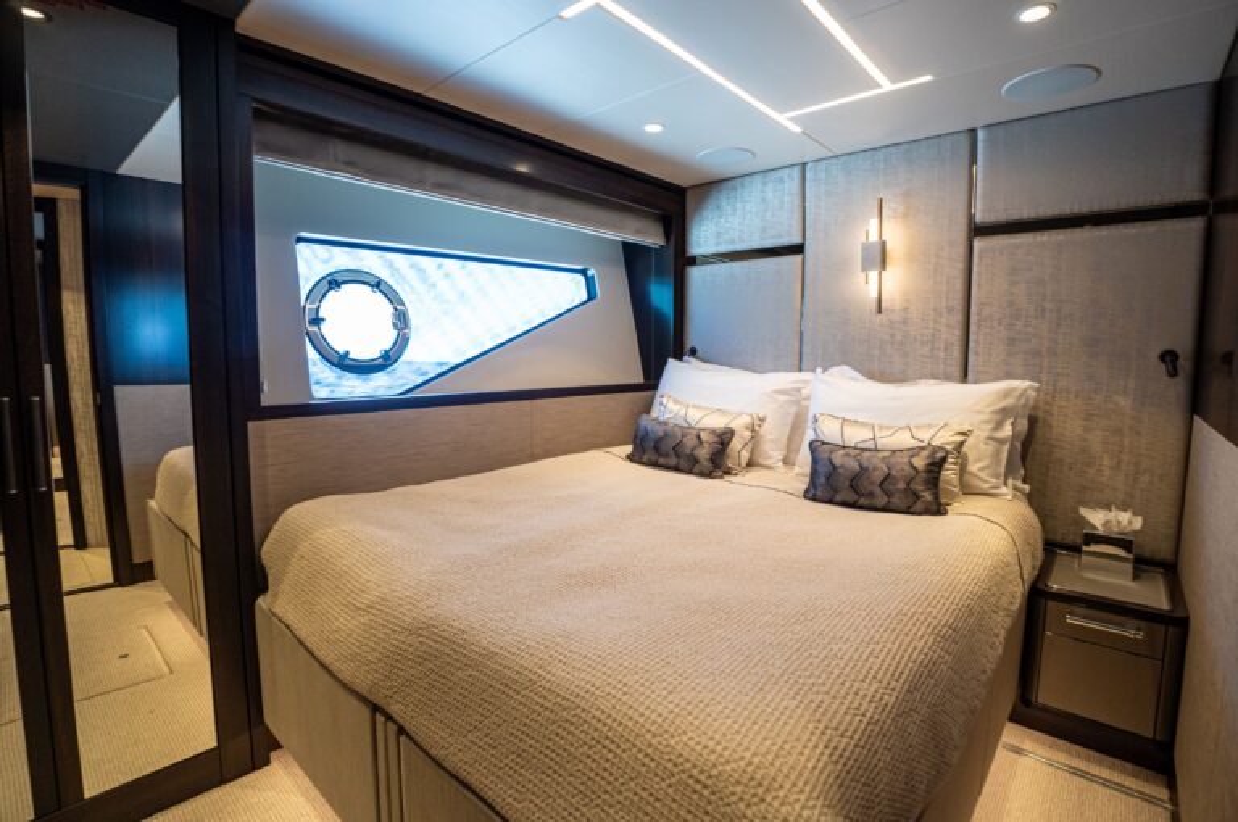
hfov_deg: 93.9
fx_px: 578
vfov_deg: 70.8
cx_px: 606
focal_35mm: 17
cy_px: 401
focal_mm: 10.9
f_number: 3.2
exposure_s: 1/50
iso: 400
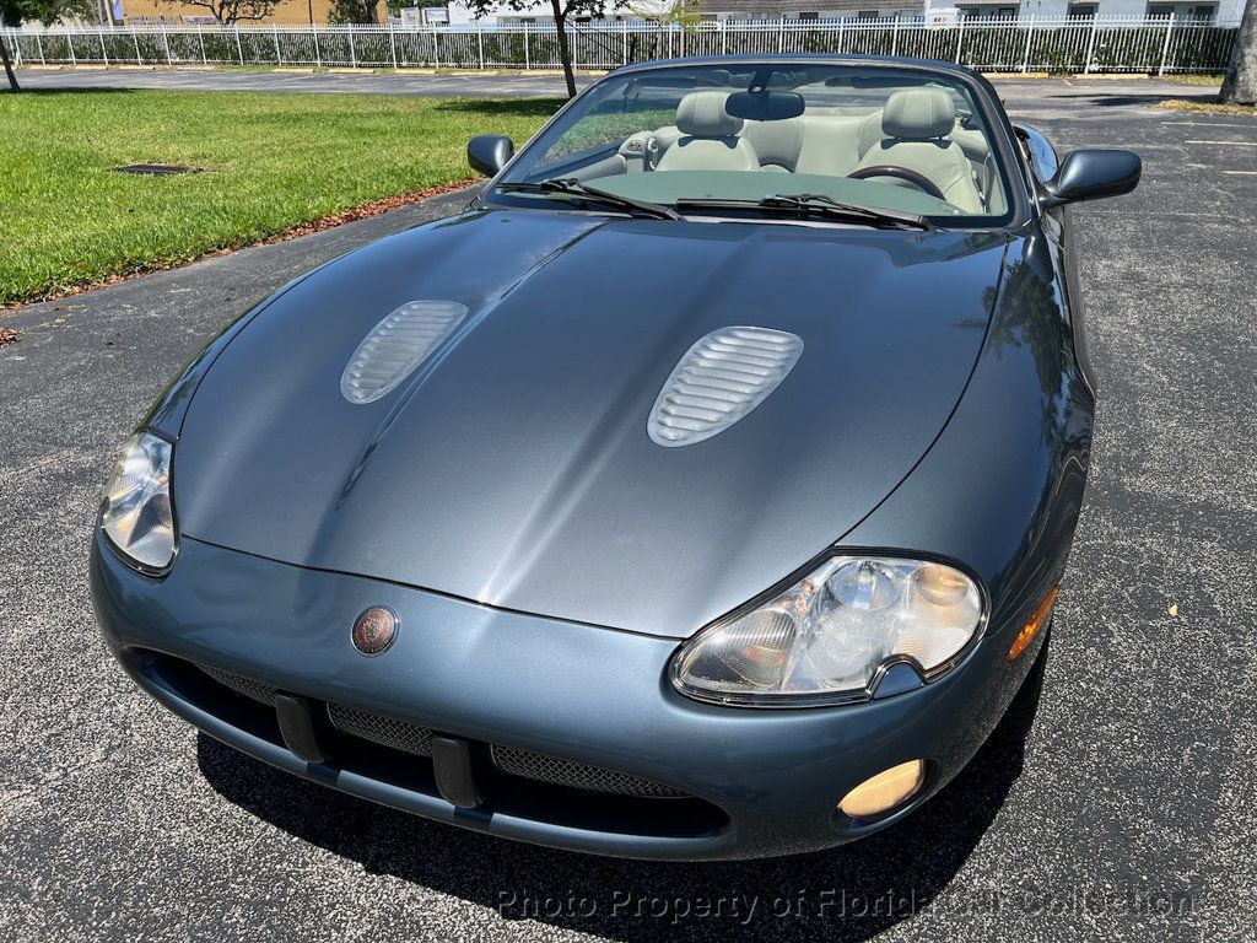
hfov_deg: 67.3
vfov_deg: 53.1
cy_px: 472
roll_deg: +0.4
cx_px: 628
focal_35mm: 26
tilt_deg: -23.5
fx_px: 944
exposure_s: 1/3356
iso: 50
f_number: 1.5
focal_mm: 5.7
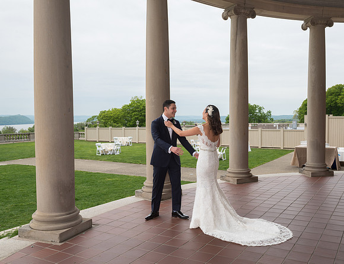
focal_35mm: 34
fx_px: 341
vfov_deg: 42.4
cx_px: 198
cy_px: 132
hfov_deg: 53.3
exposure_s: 1/125
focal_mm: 31
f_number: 10
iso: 100
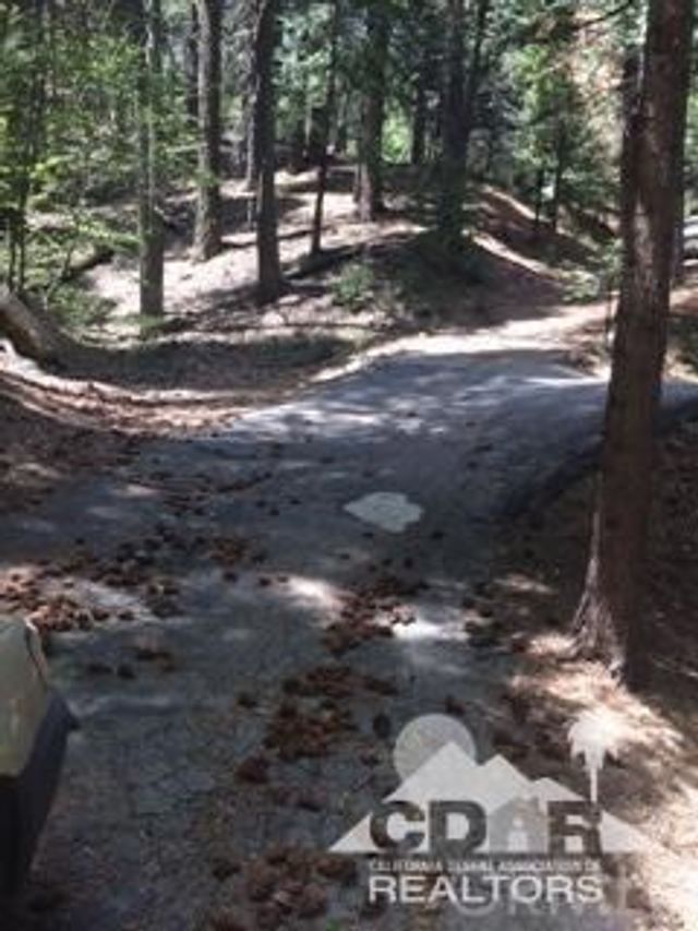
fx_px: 779
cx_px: 349
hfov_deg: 48.2
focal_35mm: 29
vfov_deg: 61.7
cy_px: 466
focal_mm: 4.15
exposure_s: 1/149
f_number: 2.2
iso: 32
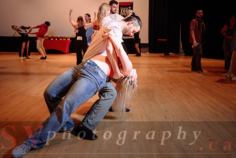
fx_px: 229
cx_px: 118
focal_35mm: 35
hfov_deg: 54.5
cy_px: 70
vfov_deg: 37.9
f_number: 3.5
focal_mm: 29
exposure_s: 1/60
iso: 500
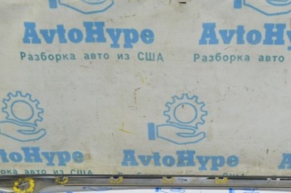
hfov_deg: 37.8
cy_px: 108
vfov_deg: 25.9
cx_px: 193
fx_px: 420
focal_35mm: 52
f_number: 5.6
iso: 400
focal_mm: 20
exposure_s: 1/20
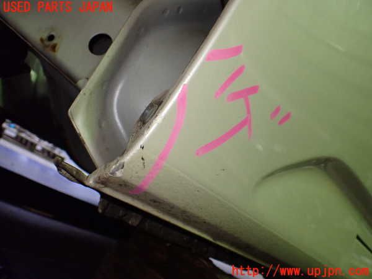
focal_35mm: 30
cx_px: 186
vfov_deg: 46.8
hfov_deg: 60.0
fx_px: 322
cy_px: 140
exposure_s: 1/125
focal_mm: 5.4
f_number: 2.3
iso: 800
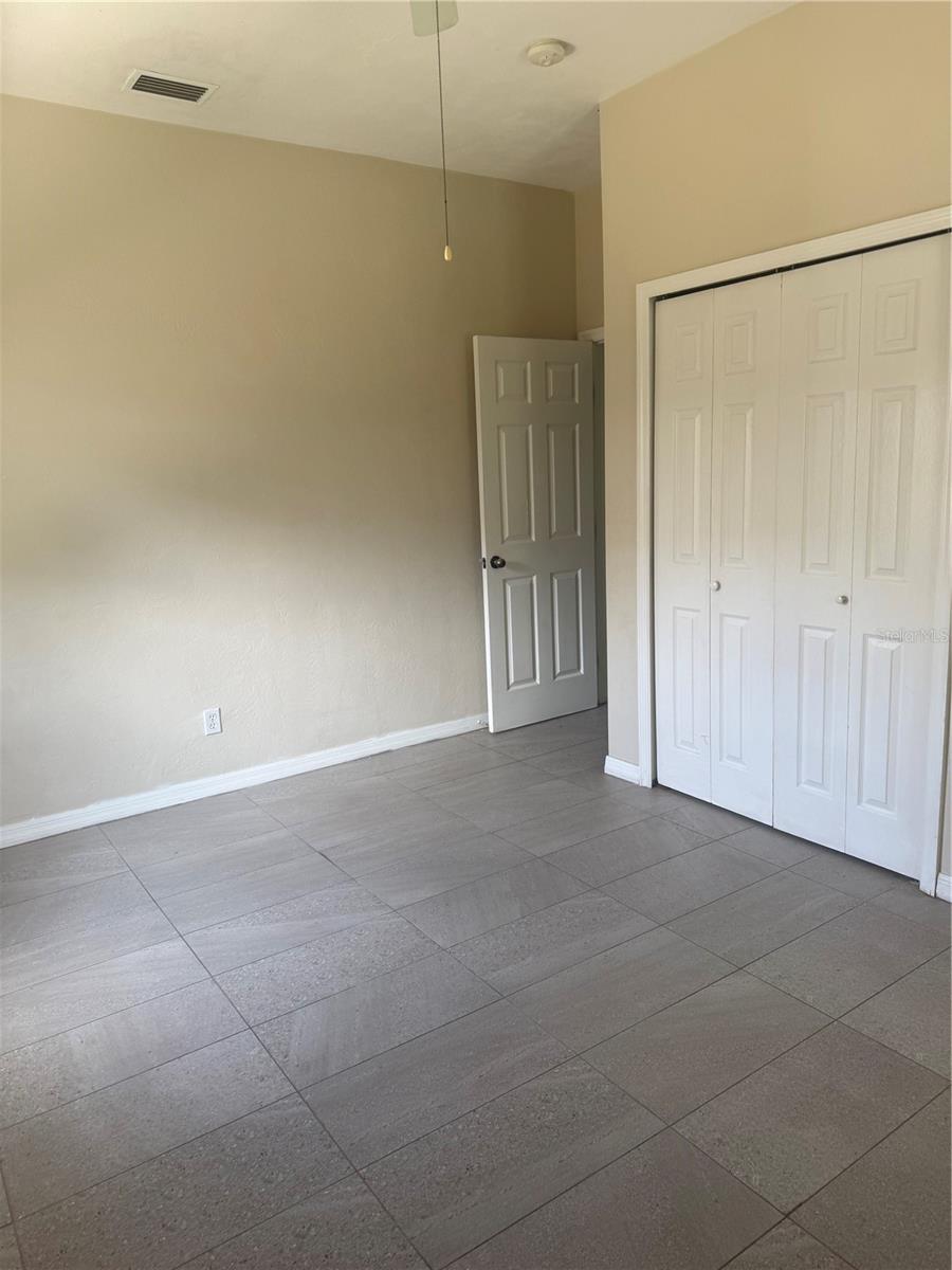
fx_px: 880
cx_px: 476
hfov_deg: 56.8
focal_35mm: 24
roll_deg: +3.6
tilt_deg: -7.7
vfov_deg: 71.6
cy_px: 635
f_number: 1.78
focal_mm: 6.76
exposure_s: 1/121
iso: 80
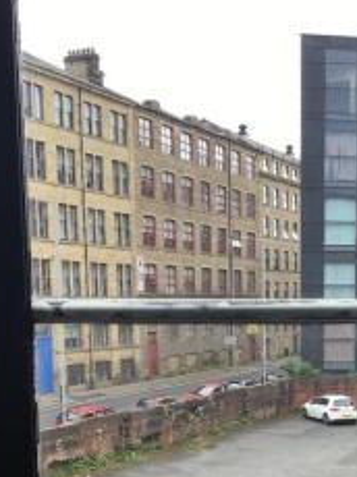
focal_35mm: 59
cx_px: 280
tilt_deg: -6.3
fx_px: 813
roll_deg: +1.1
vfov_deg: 31.5
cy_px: 408
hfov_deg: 24.4
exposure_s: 1/208
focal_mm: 3.3
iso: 25
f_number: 2.4
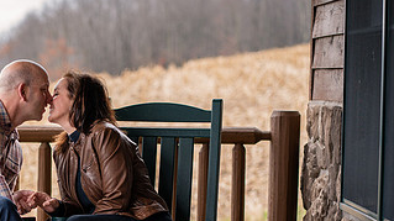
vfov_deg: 7.4
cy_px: 217
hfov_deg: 13.2
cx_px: 42
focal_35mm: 162
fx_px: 1691
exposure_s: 1/320
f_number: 2.8
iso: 320
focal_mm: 85
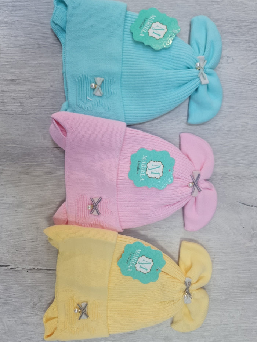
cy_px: 171
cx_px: 128
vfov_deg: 69.4
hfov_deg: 54.9
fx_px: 247
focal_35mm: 25
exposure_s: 1/100
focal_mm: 7
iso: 125
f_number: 1.8
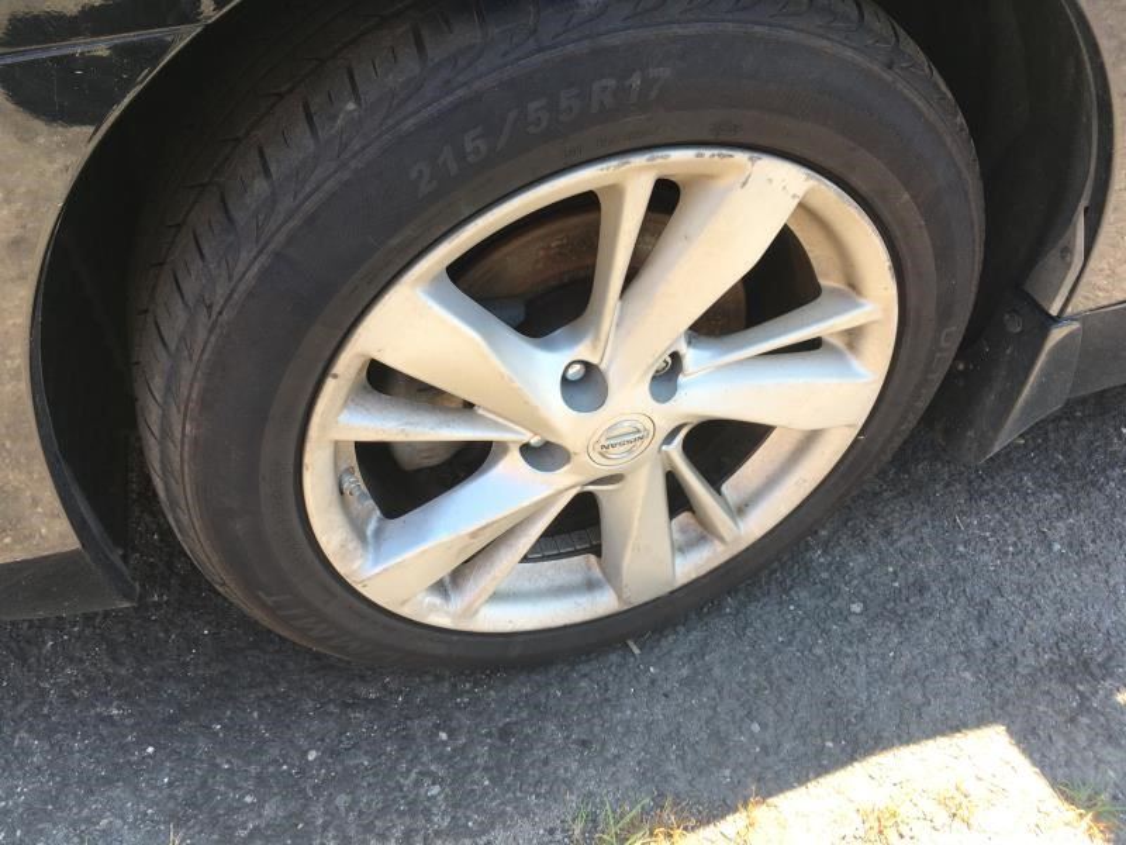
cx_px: 563
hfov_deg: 61.7
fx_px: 943
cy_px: 422
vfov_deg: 48.2
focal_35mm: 29
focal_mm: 4.15
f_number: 2.2
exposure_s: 1/145
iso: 25
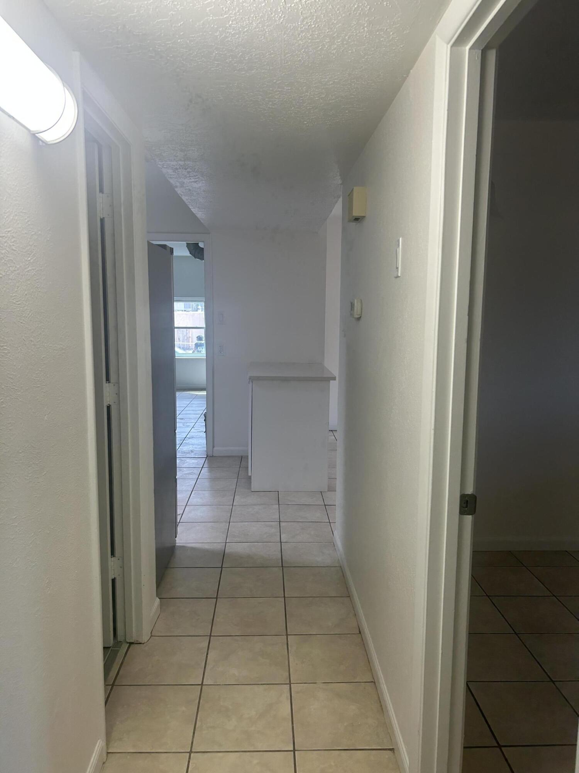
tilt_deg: -7.0
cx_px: 290
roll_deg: -0.4
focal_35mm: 26
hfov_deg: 53.1
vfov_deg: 67.3
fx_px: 580
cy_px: 386
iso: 64
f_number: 1.5
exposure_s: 1/120
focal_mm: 5.7
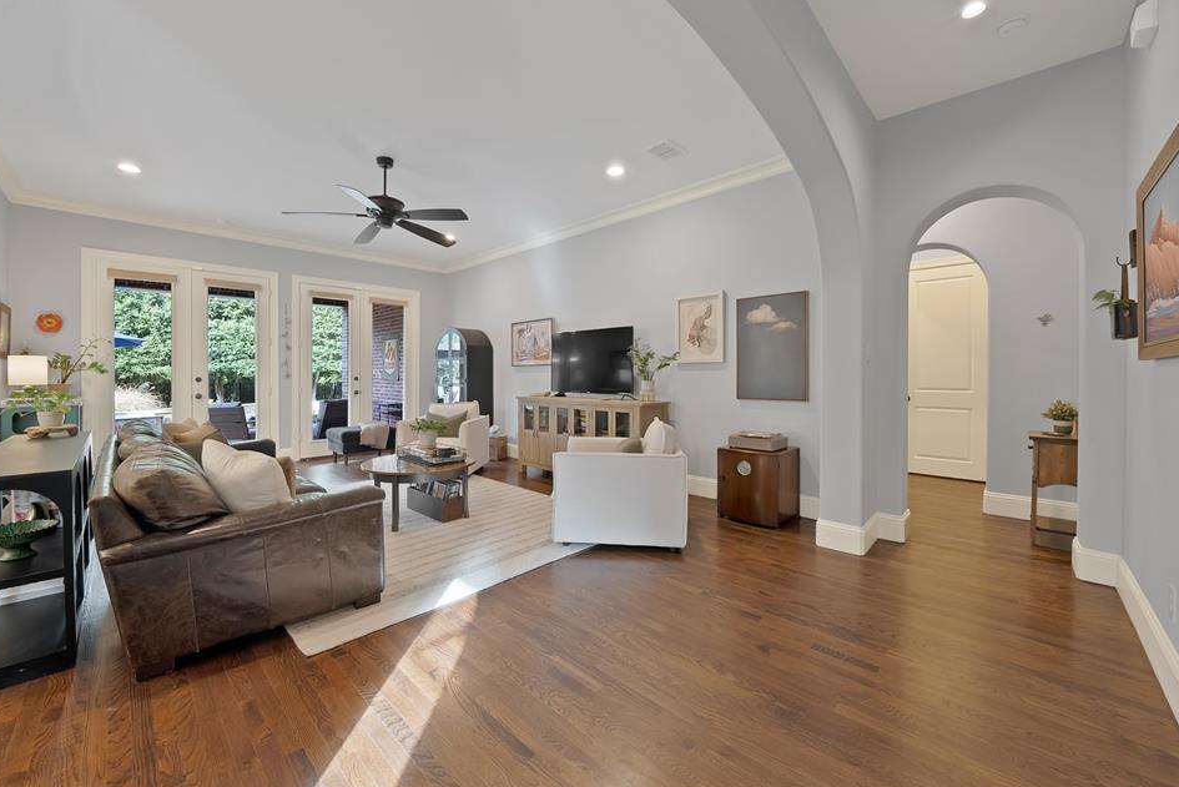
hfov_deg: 108.3
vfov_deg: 85.5
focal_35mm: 13
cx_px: 581
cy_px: 385
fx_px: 426
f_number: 9
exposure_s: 1/1.25
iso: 640
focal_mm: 12
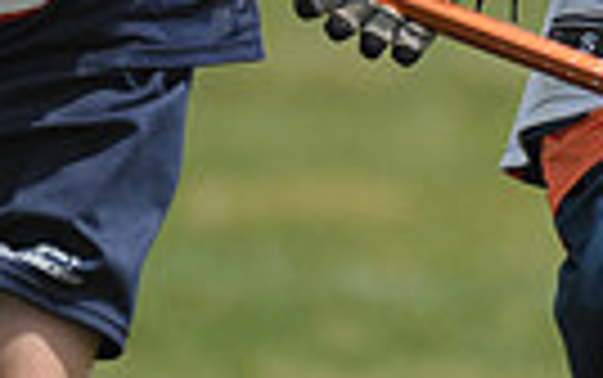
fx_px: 28948
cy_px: -333
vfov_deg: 0.7
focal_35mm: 1760
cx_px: 648
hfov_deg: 1.2
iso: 640
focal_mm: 400
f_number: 4
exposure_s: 1/4000
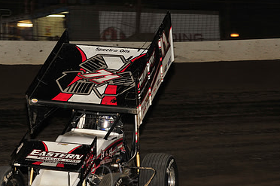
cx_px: 88
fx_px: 1515
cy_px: 118
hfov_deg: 10.5
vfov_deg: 7.0
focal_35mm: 195
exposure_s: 1/320
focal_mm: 125
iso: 1000
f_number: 7.1
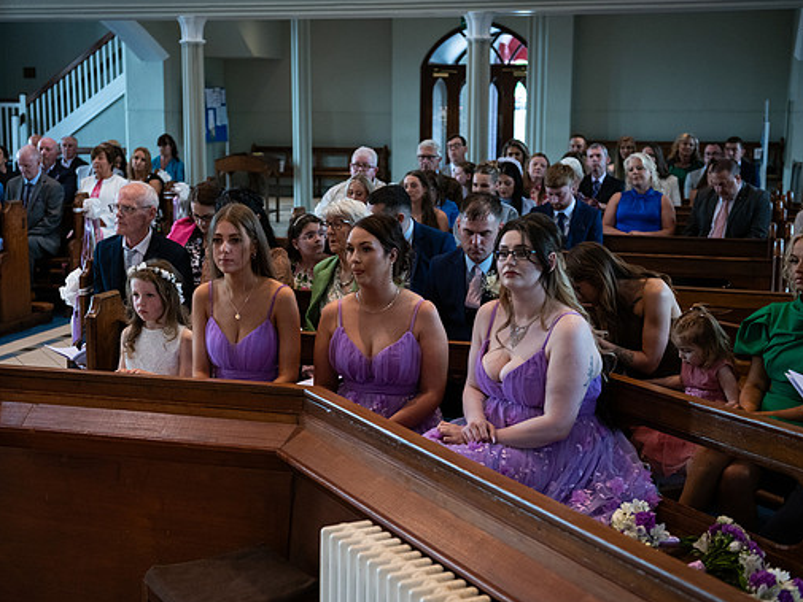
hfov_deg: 36.1
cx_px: 369
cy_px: 304
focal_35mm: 53
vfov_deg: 27.5
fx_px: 1230
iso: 800
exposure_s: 1/160
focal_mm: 48
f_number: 3.5
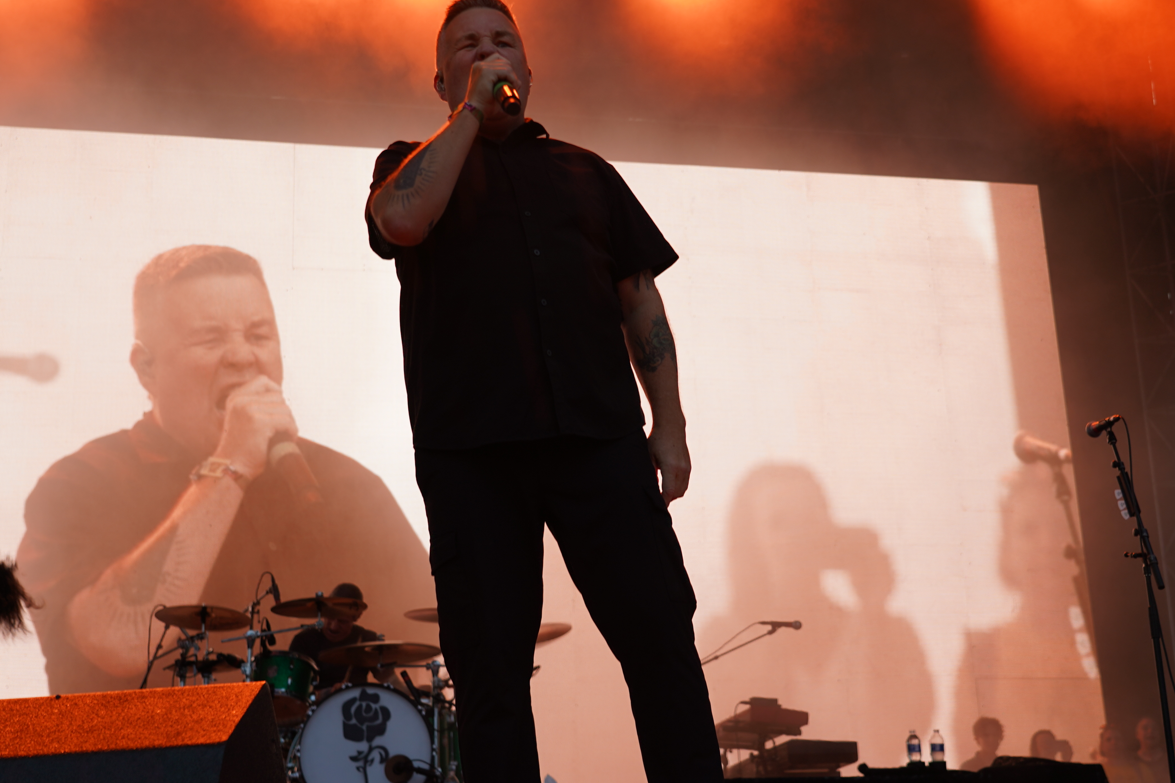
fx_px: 1860
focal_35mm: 57
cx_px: 620
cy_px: 328
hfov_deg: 35.0
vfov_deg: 23.8
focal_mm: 40
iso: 160
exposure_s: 1/60
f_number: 4
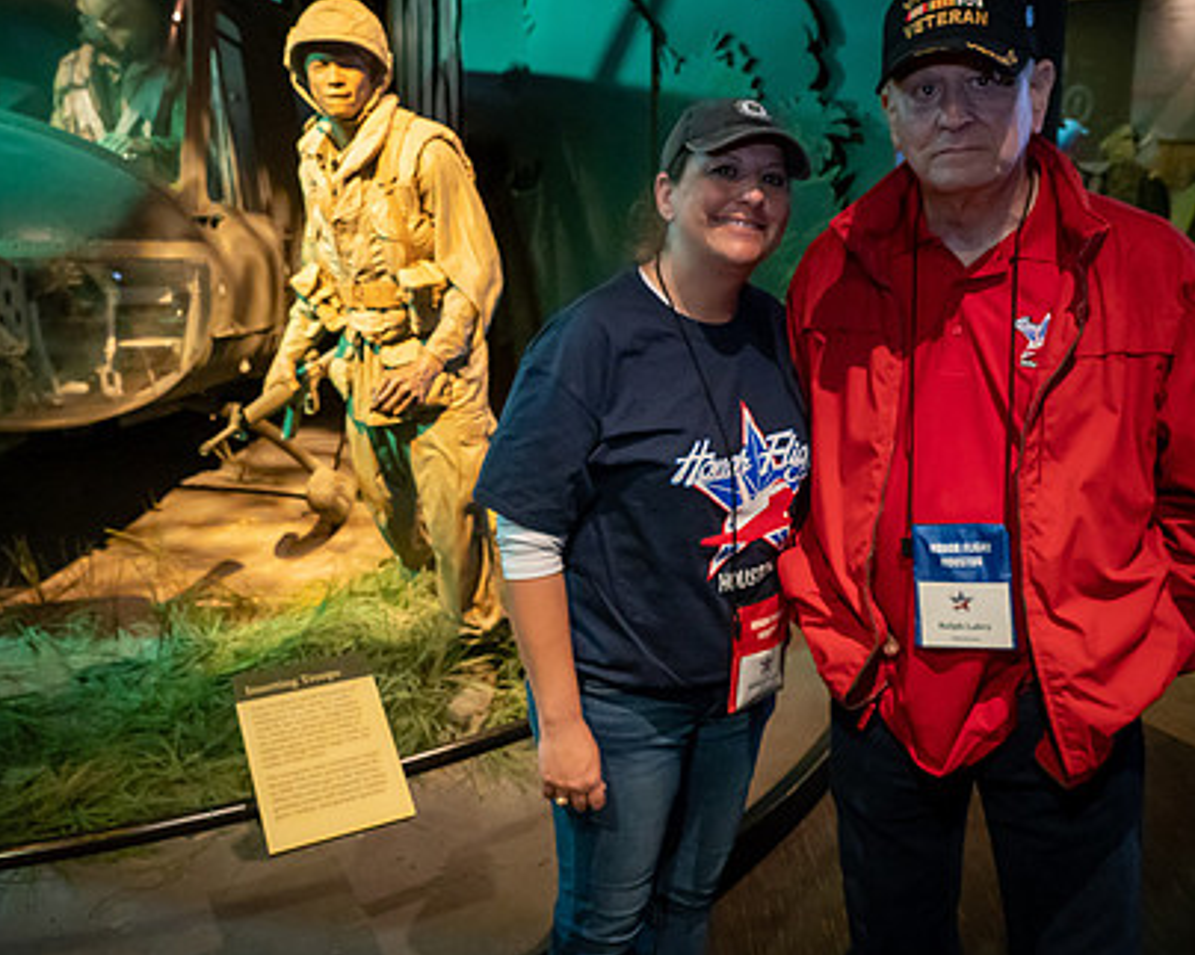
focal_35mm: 33
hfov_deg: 54.2
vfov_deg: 44.4
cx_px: 592
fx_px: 1167
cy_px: 396
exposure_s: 1/50
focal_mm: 24.5
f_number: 5.6
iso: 7200
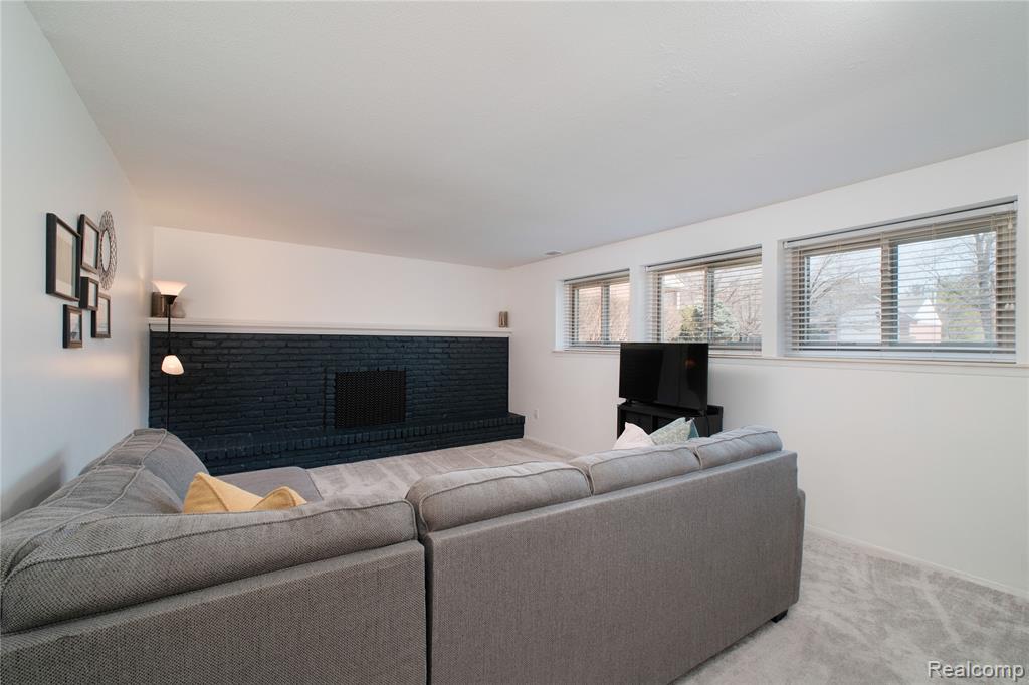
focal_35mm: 15
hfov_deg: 100.4
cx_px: 514
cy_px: 342
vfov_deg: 77.3
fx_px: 429
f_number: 7.1
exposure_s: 1/125
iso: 500
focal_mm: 10
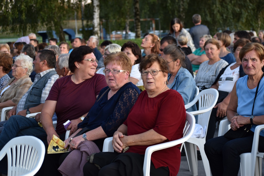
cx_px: 132
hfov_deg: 19.5
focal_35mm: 105
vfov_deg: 13.0
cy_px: 88
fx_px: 770
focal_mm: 70
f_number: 4.5
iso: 400
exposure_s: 1/160
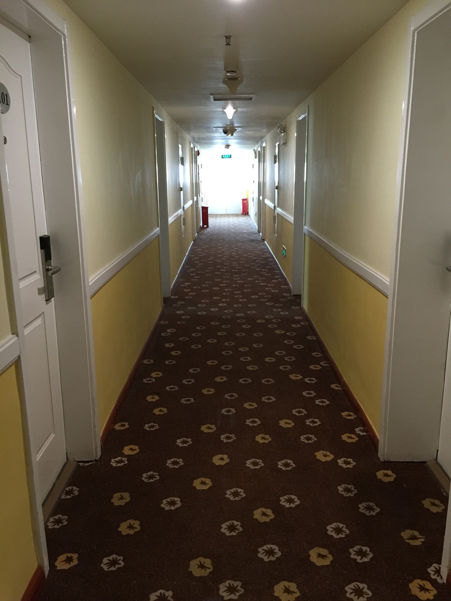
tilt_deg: -14.0
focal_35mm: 29
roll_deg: +0.6
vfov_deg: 61.7
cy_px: 300
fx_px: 504
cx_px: 226
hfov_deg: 48.2
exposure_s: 1/8
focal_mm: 4.15
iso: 160
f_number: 2.2
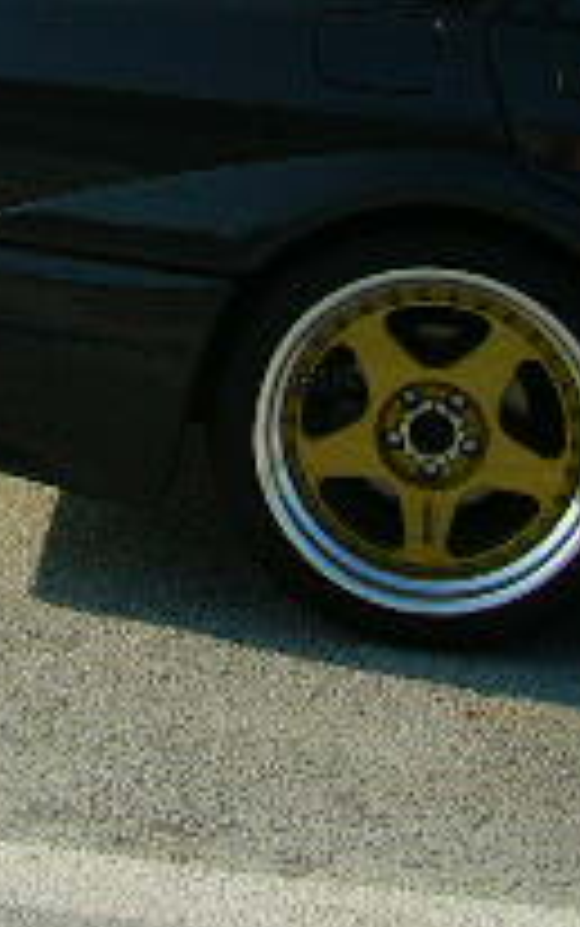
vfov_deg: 17.5
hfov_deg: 10.8
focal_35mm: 115
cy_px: -117
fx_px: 2904
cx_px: -432
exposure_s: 1/125
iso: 50
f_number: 8
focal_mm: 5.8
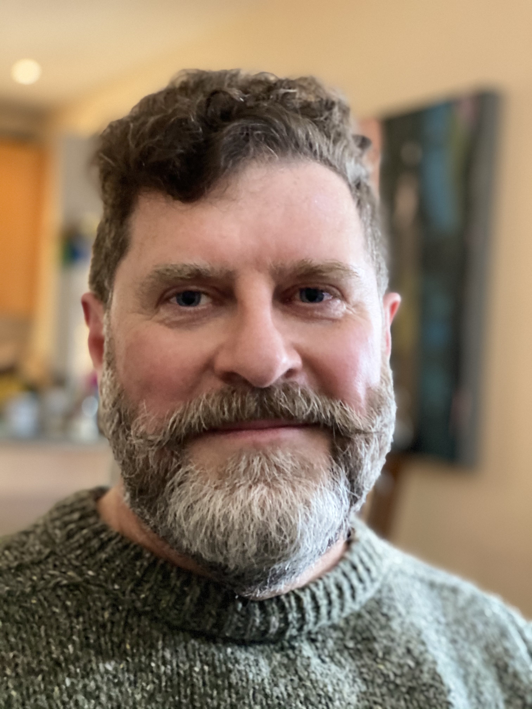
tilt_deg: +3.1
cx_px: 266
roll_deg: -3.1
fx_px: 1066
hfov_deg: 28.0
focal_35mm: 52
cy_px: 354
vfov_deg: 36.8
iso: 800
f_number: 2
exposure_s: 1/15
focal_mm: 6
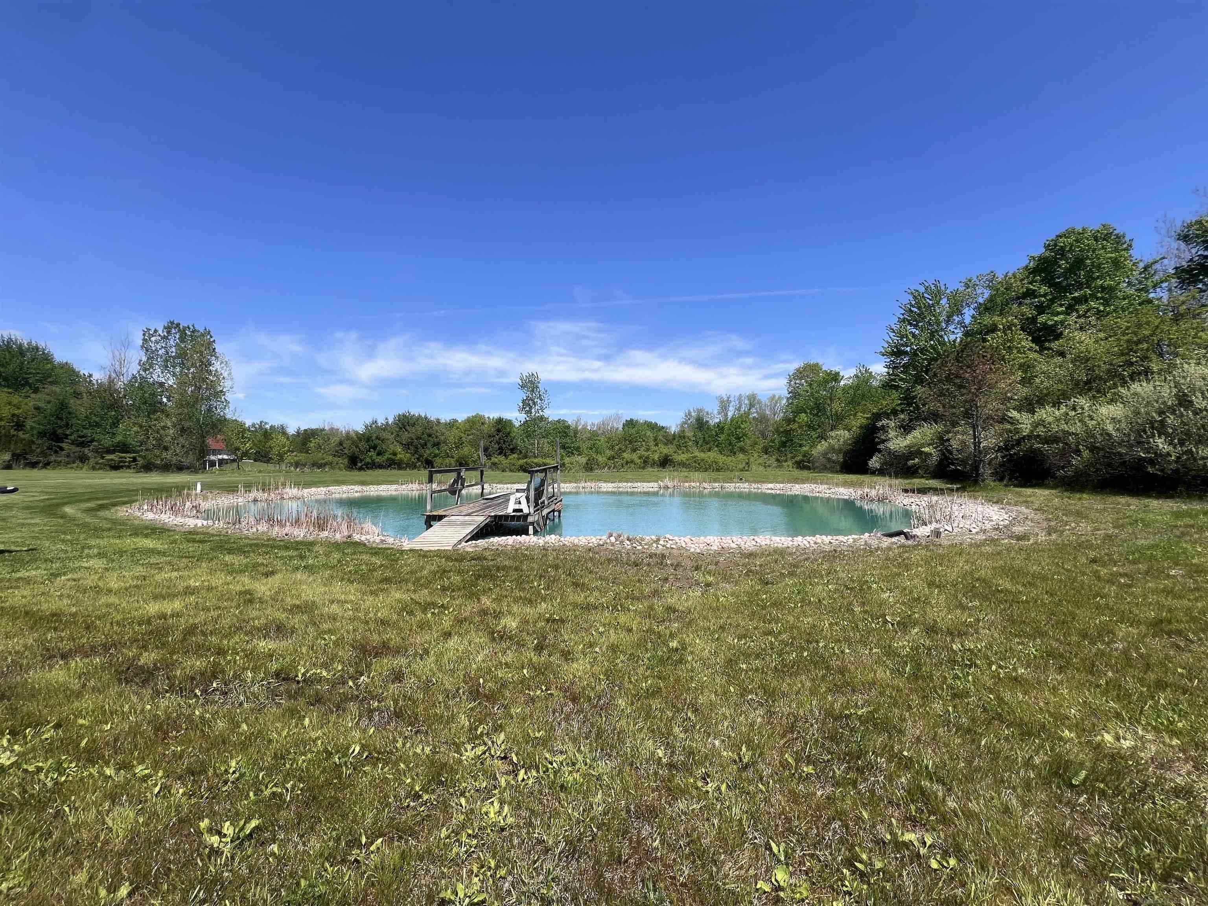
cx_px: 604
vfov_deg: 89.9
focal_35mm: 13
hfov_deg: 106.2
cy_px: 453
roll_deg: +0.9
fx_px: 454
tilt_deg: +2.6
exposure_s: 1/1179
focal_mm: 1.57
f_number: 1.8
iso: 32
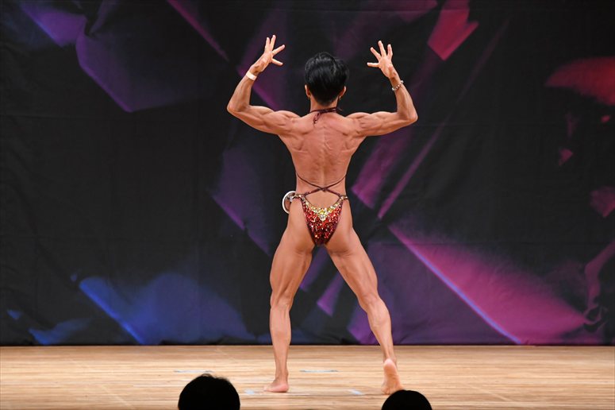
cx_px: 308
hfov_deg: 6.9
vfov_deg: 4.6
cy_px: 205
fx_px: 5123
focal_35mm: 300
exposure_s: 1/400
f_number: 5.6
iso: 3200
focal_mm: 200
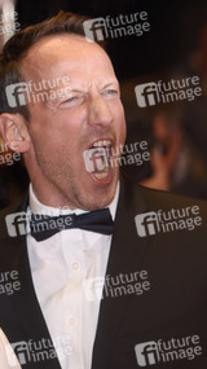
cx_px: 5
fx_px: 3156
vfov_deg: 6.7
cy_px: 189
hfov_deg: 3.8
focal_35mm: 323
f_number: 3.2
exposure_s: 1/320
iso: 400
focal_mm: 130
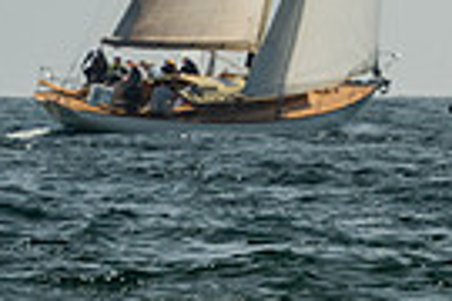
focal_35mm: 1132
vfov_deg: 1.2
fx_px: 14212
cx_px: 771
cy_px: -176
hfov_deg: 1.8
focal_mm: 200
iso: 320
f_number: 6.3
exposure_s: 1/800
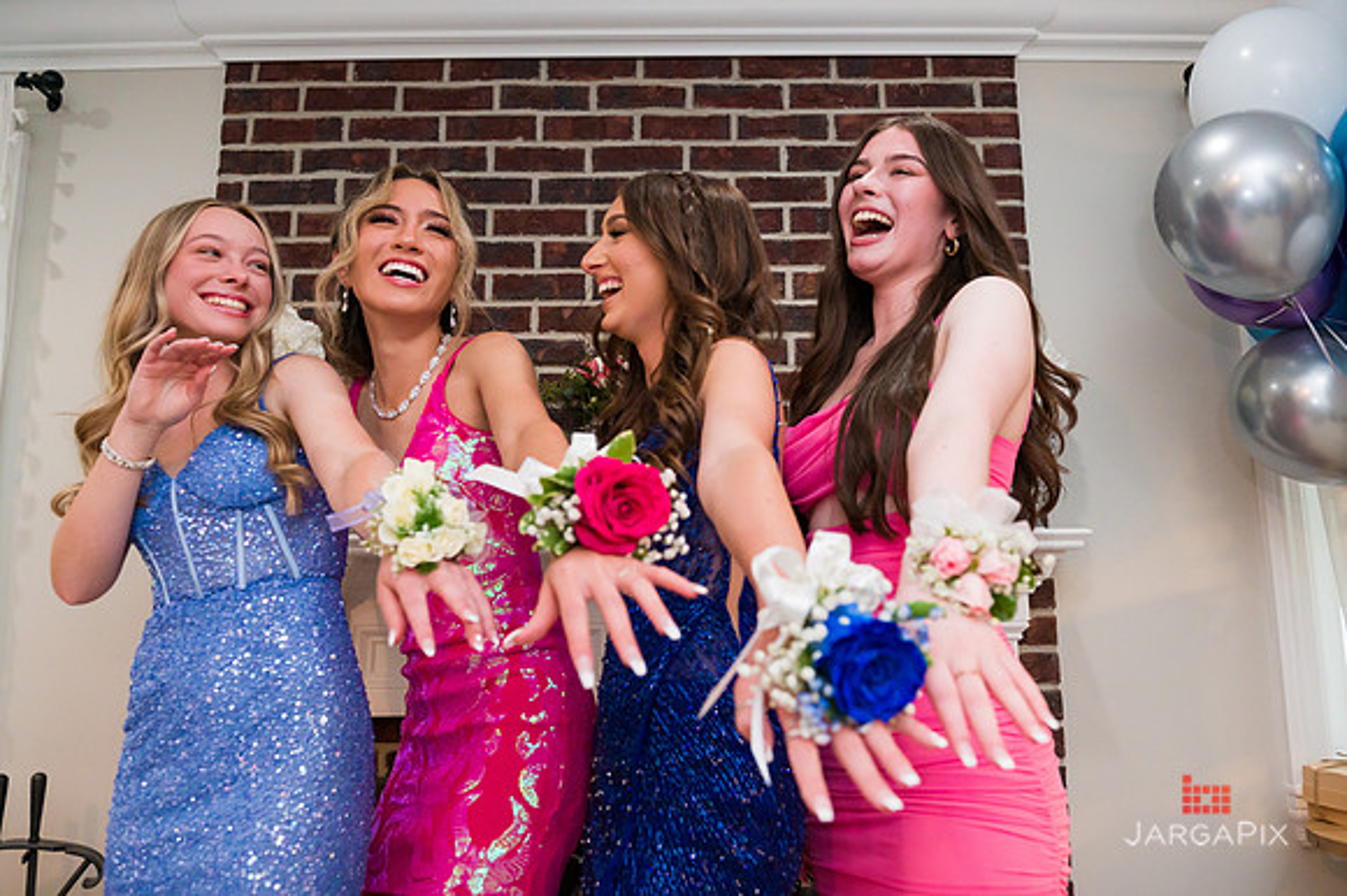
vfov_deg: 46.4
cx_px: 674
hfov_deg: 65.5
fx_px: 1047
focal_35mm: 28
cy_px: 448
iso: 2000
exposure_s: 1/200
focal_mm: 28
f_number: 5
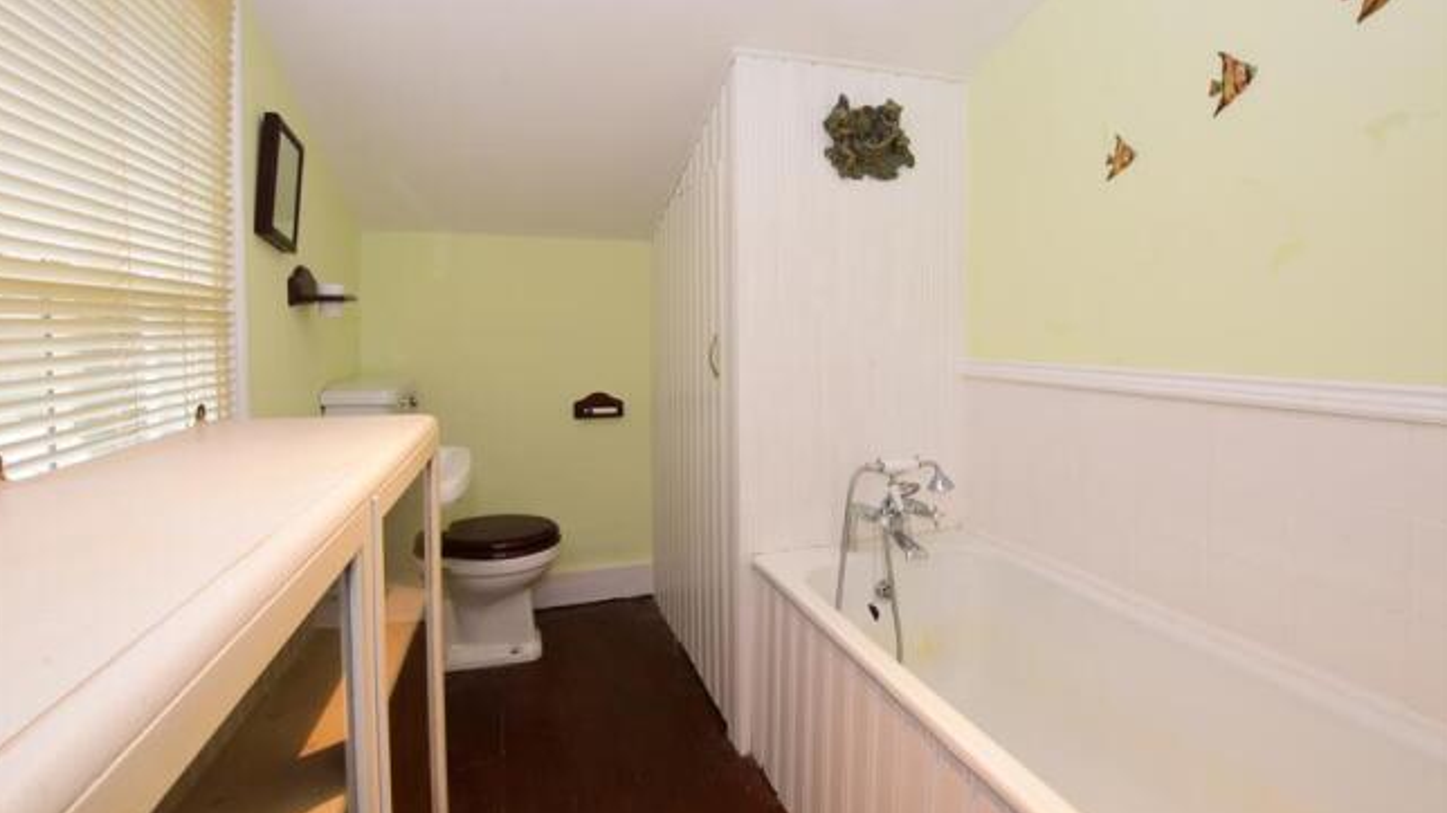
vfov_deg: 66.7
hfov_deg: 99.4
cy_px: 342
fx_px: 614
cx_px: 721
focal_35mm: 16
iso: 400
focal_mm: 10
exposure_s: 1.5
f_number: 22
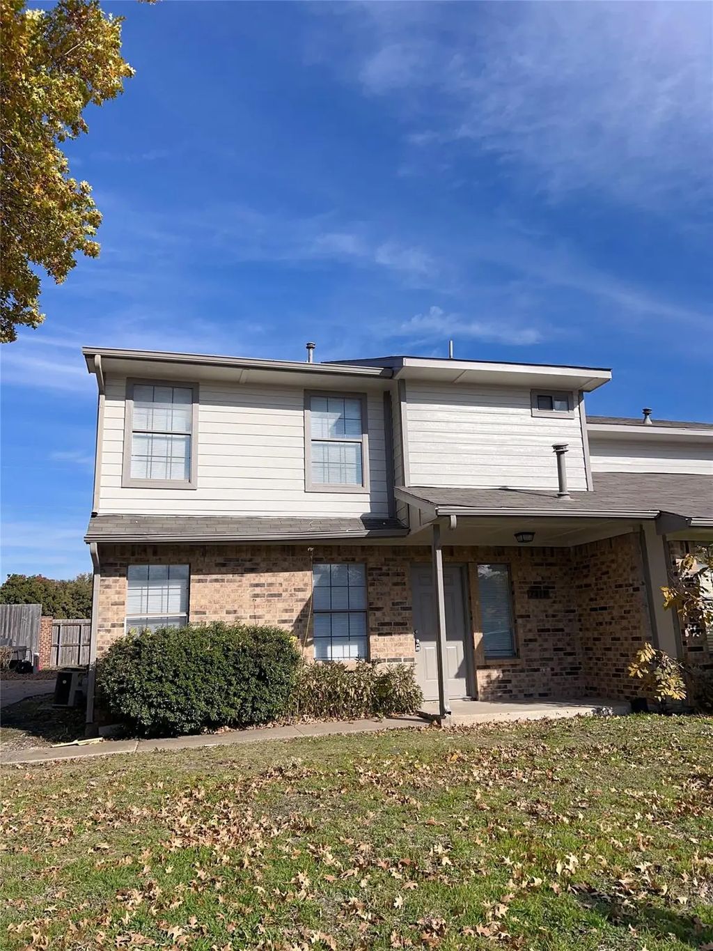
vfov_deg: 67.3
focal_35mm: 26
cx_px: 356
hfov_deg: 53.1
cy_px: 476
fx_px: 714
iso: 50
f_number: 1.5
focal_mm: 5.7
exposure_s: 1/4630
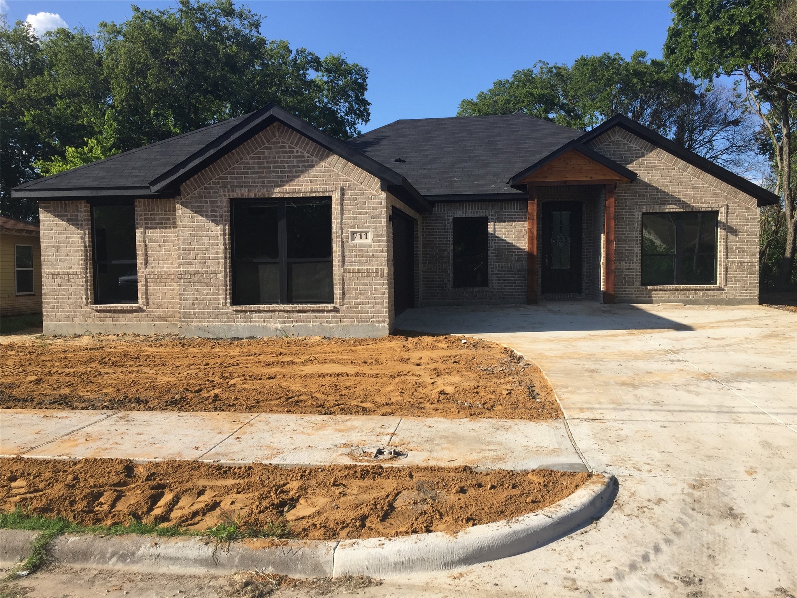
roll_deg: +0.1
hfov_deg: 61.7
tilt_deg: -4.2
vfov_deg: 48.2
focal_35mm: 29
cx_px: 398
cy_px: 299
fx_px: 668
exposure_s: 1/1364
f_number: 2.2
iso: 32
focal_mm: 4.15
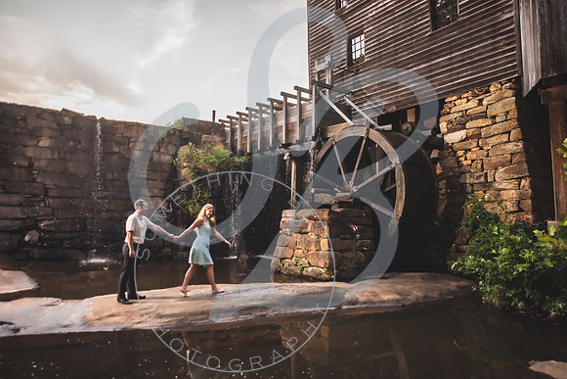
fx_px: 385
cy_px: 189
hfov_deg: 72.8
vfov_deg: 52.4
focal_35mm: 24
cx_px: 286
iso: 400
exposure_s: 1/2000
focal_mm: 24
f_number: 2.8
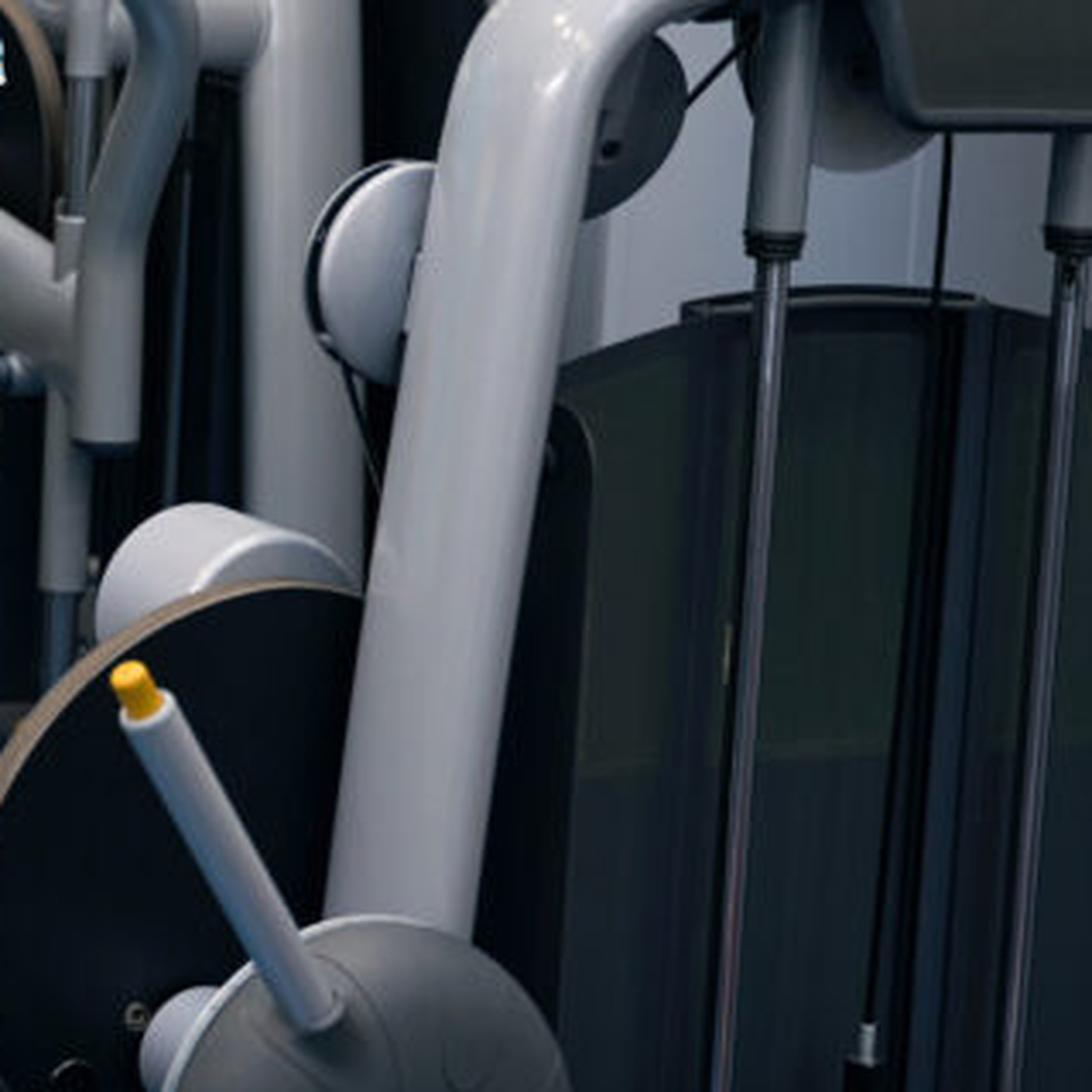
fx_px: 4341
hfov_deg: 13.6
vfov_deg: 14.3
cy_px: 238
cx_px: -490
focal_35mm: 122
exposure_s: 1/250
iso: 800
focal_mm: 44.6
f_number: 2.8
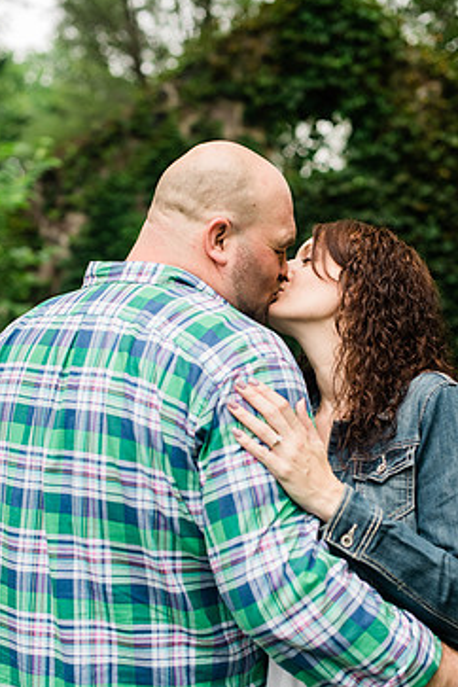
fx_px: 1183
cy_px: 384
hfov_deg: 21.9
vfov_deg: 32.3
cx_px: 212
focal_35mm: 62
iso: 640
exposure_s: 1/160
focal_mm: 50
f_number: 2.8
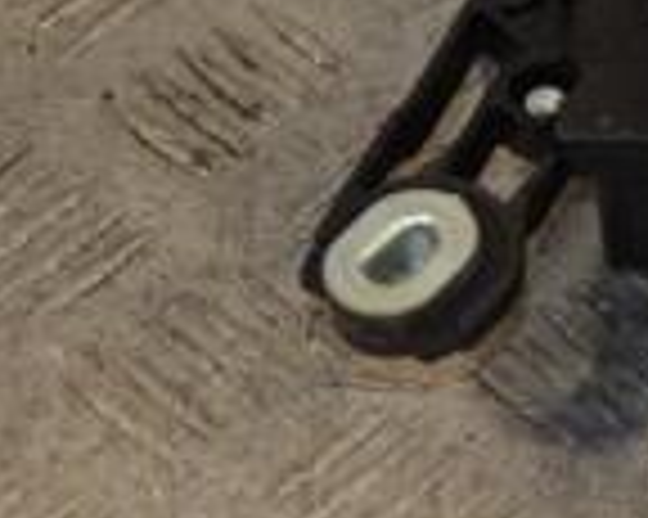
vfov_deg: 6.2
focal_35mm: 246
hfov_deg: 7.6
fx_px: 4715
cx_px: 1125
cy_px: -153
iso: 800
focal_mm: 42
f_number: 4.8
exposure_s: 1/200
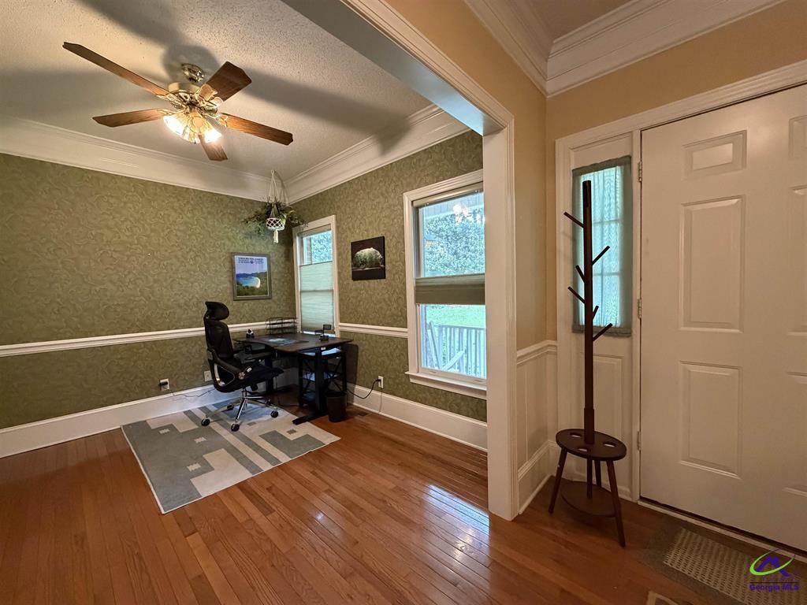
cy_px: 302
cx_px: 404
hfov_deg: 102.1
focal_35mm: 14
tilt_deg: -1.4
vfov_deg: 85.7
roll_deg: +1.5
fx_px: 326
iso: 800
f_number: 2.2
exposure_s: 1/60
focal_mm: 2.22
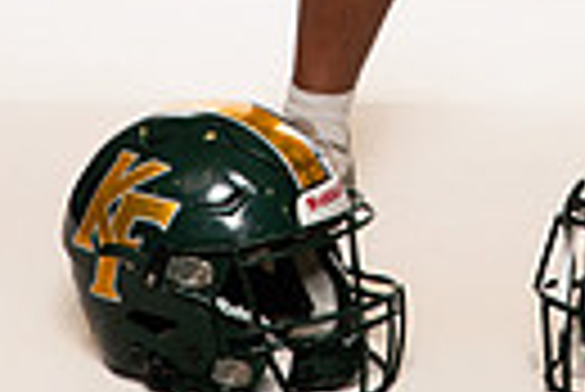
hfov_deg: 9.1
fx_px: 3660
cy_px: -563
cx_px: 513
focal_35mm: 225
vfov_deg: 5.9
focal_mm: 65
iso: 800
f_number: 7.1
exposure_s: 1/320
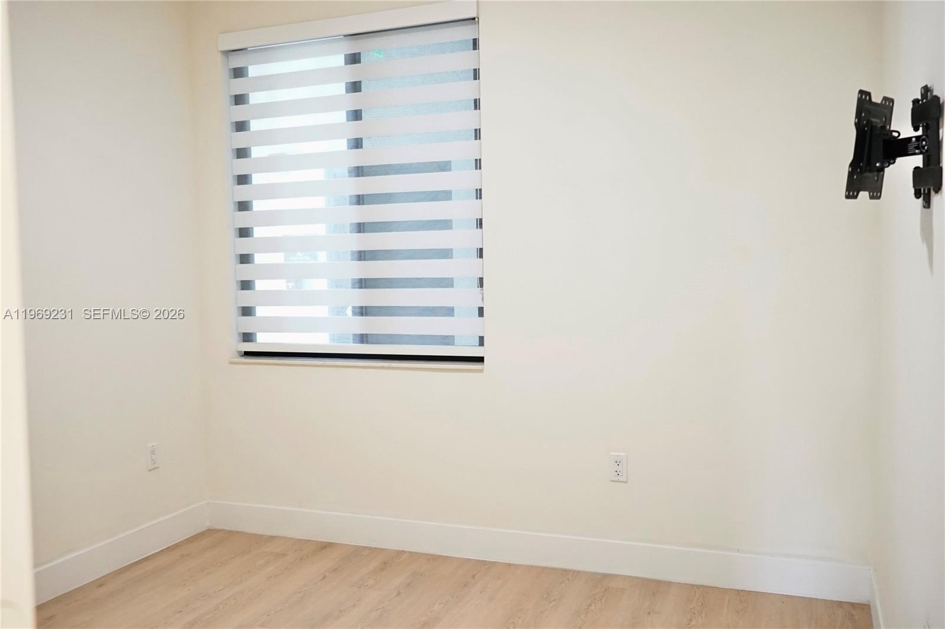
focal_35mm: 31
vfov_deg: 42.3
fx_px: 814
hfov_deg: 60.3
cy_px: 314
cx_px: 472
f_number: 4
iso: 3200
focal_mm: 21
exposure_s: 1/60
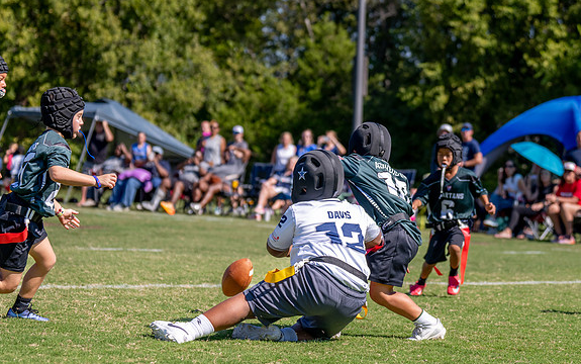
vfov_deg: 11.4
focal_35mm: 115
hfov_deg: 18.1
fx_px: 1822
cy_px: 185
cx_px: 309
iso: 200
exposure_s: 1/3200
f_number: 2.8
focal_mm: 70
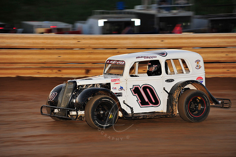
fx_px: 1310
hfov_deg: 10.3
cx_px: 118
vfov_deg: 6.9
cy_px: 78
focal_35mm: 200
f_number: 6.3
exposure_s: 1/320
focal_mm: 200
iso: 800
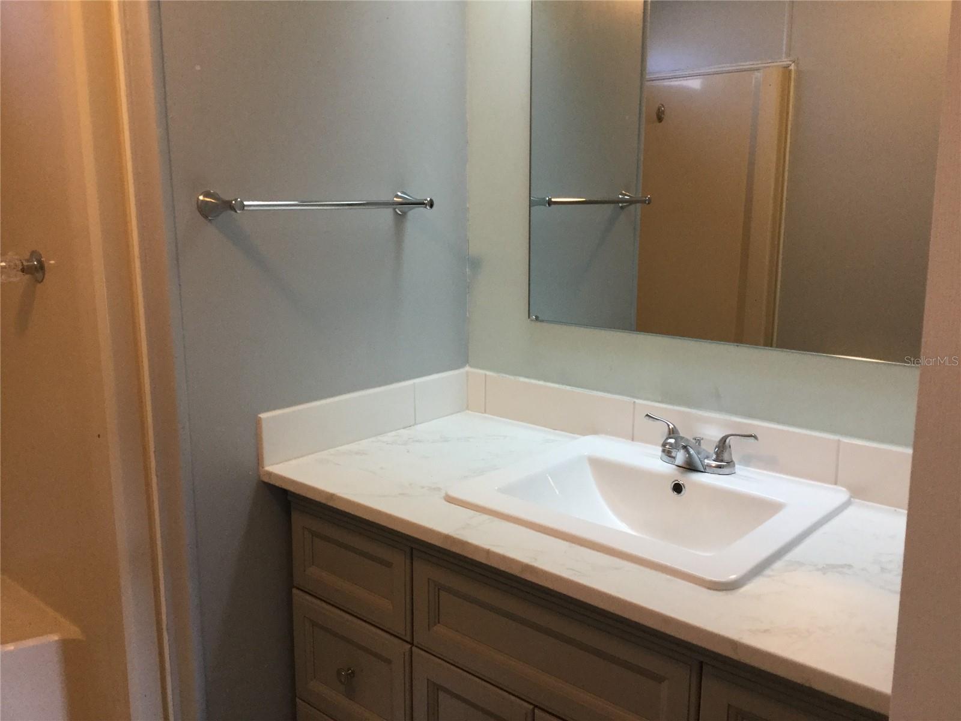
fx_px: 861
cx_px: 480
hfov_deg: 58.4
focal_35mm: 31
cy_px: 360
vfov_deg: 45.4
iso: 80
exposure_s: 1/30
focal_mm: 3.3
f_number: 2.4
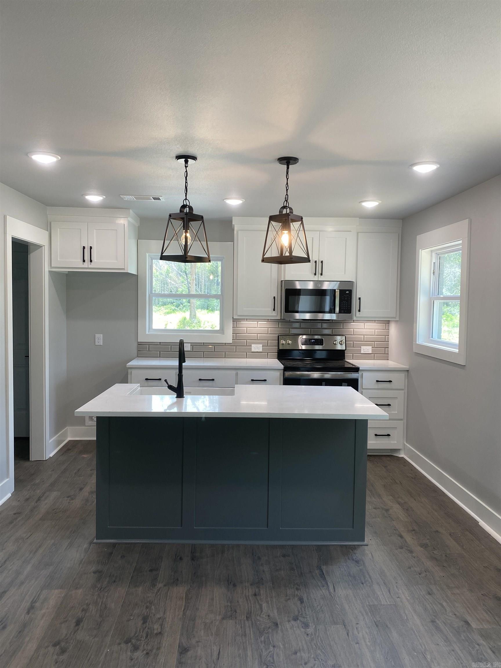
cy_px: 334
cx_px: 250
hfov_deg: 53.1
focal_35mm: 26
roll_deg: -0.3
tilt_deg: -1.9
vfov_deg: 67.3
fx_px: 502
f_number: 1.8
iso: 64
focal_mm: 4.25
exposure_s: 1/120
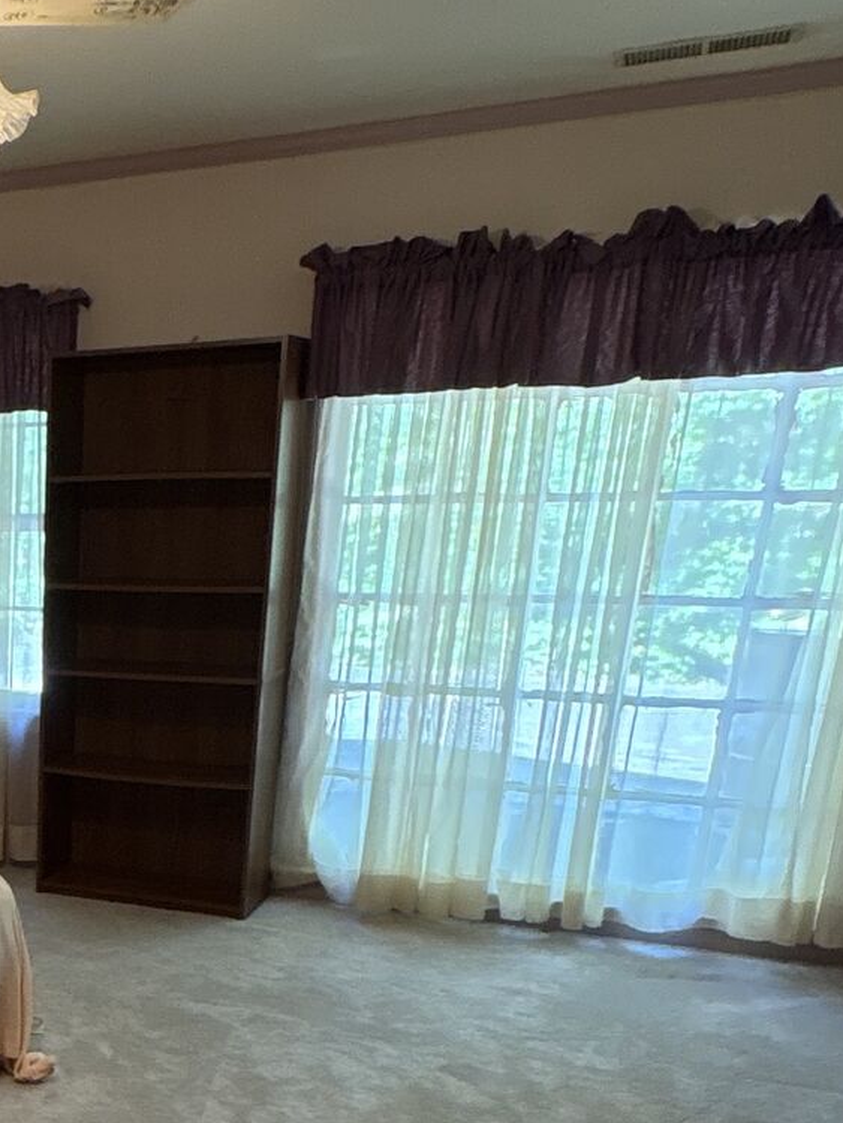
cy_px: 958
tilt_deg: -19.8
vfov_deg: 41.2
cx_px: -180
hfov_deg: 28.9
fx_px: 1395
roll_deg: +1.7
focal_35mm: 43
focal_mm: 2.22
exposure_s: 1/60
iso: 320
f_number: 2.2
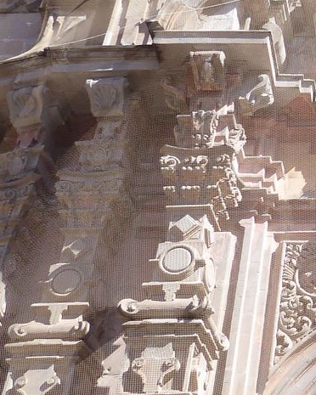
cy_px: 169
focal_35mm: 84
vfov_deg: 22.7
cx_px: 466
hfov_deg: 16.7
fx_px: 982
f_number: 3.3
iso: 80
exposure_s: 1/400
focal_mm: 4.3
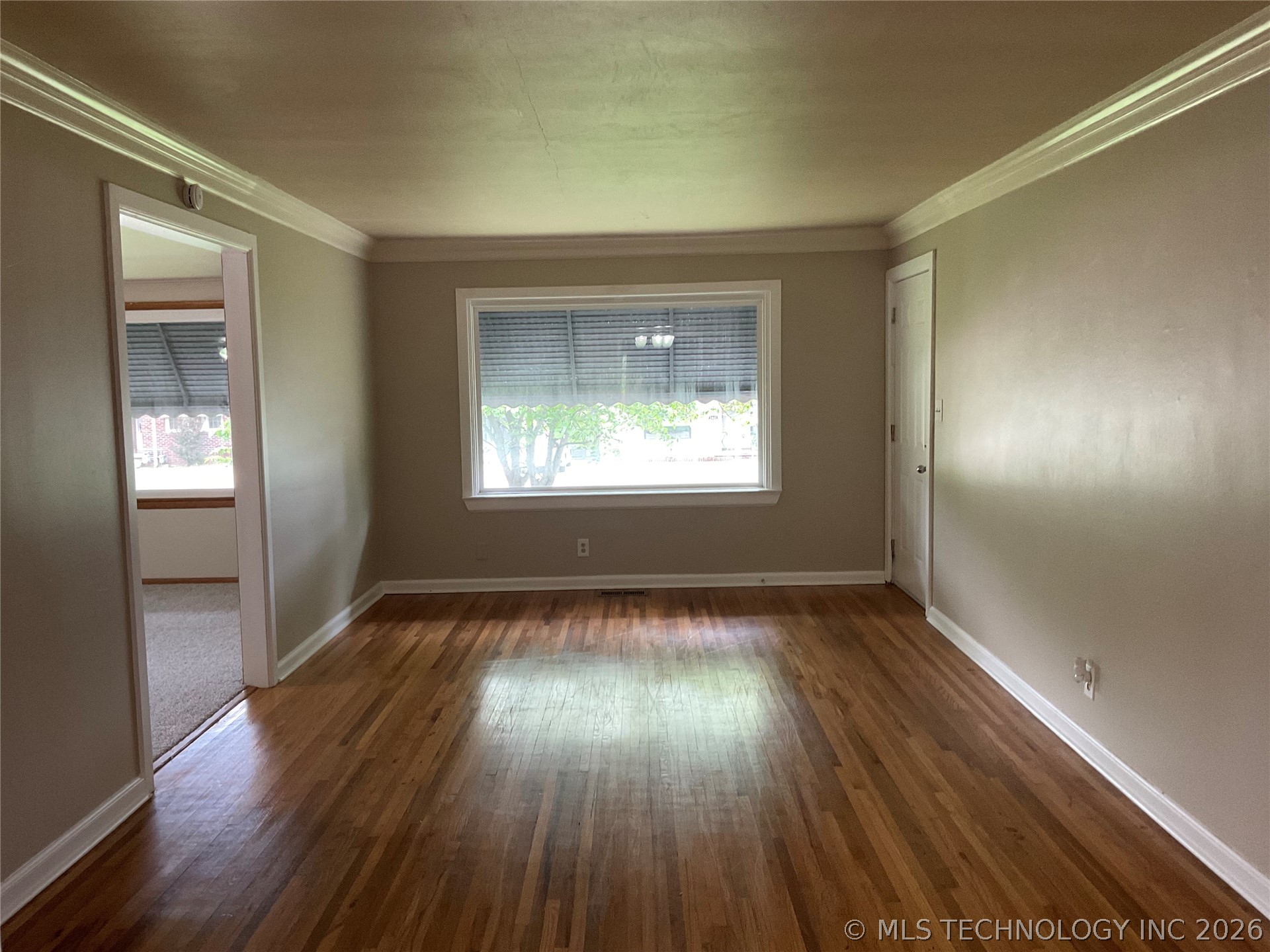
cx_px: 635
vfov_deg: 48.2
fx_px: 1064
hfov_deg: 61.7
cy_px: 476
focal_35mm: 29
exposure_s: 1/60
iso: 160
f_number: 1.8
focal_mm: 3
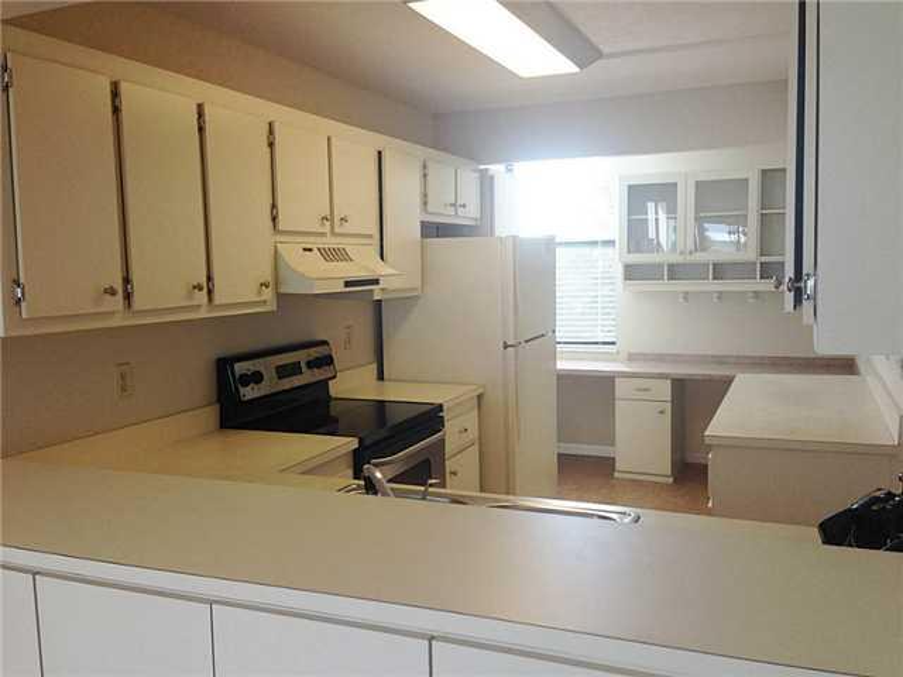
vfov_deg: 42.9
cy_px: 338
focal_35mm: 33
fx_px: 861
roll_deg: +0.1
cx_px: 452
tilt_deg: -5.3
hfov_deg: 55.4
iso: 64
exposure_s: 1/120
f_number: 2.4
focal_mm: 4.12
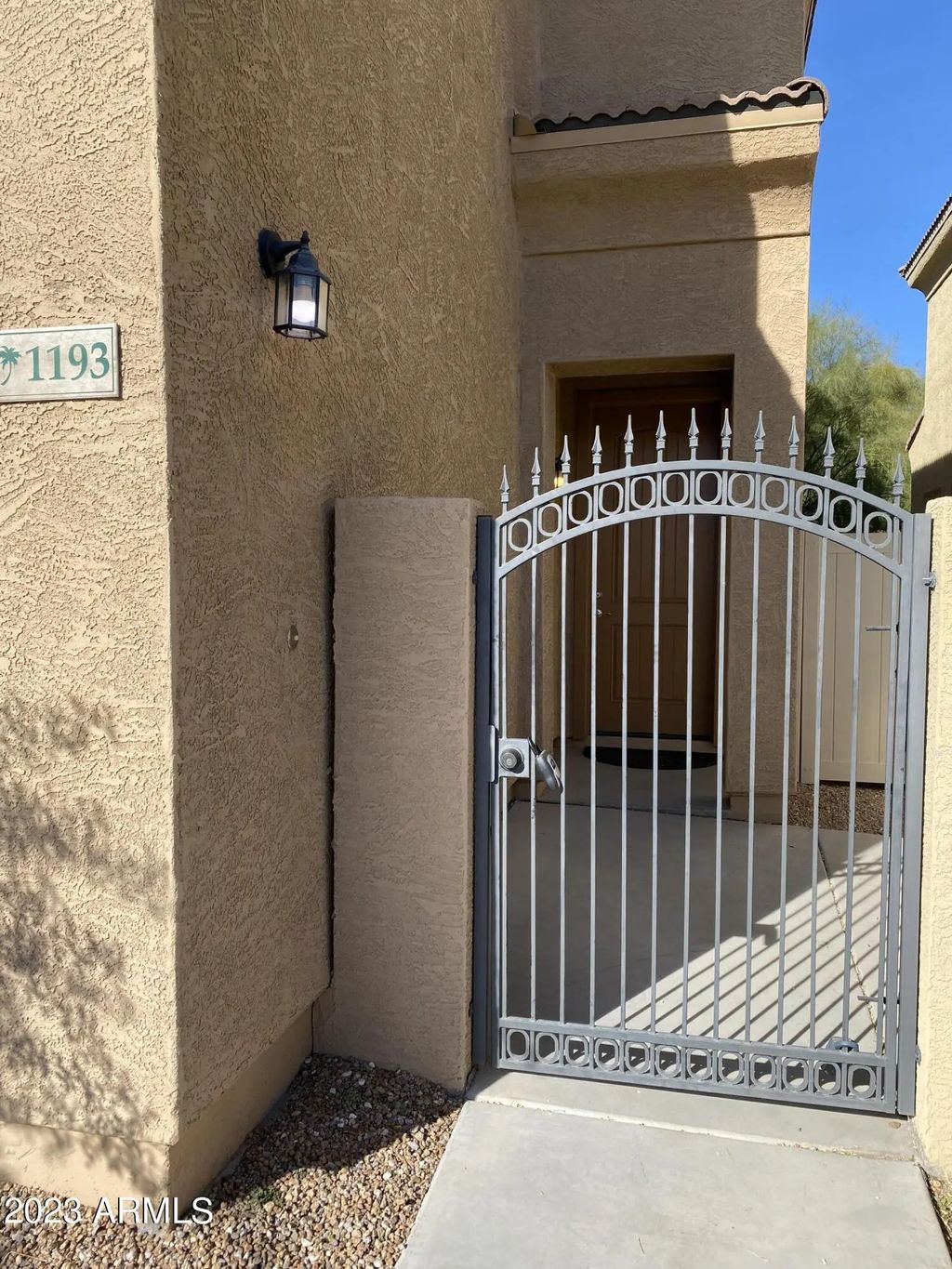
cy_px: 634
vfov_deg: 67.3
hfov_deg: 53.1
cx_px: 476
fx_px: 953
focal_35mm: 26
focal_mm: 4.25
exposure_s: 1/1653
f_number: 1.8
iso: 32
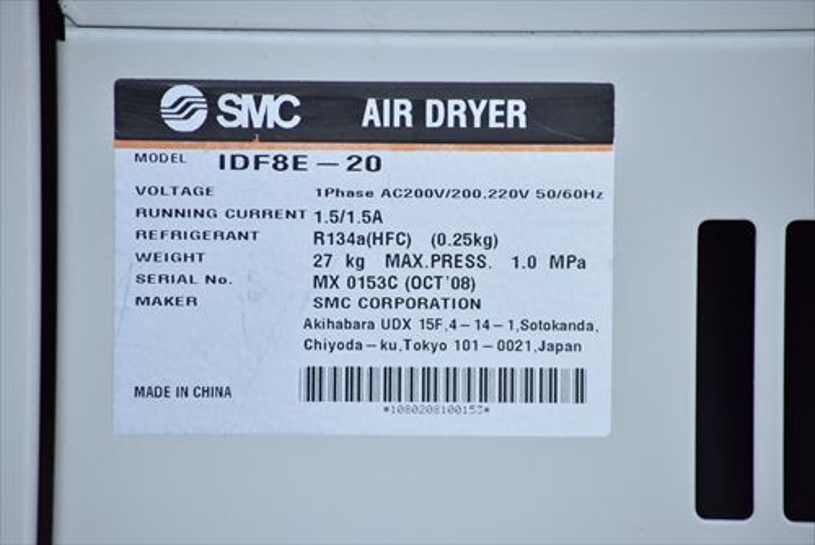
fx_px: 7475
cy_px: 272
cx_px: 408
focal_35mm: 330
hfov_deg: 6.2
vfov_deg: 4.2
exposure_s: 1/2000
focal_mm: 220
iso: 1250
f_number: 6.3
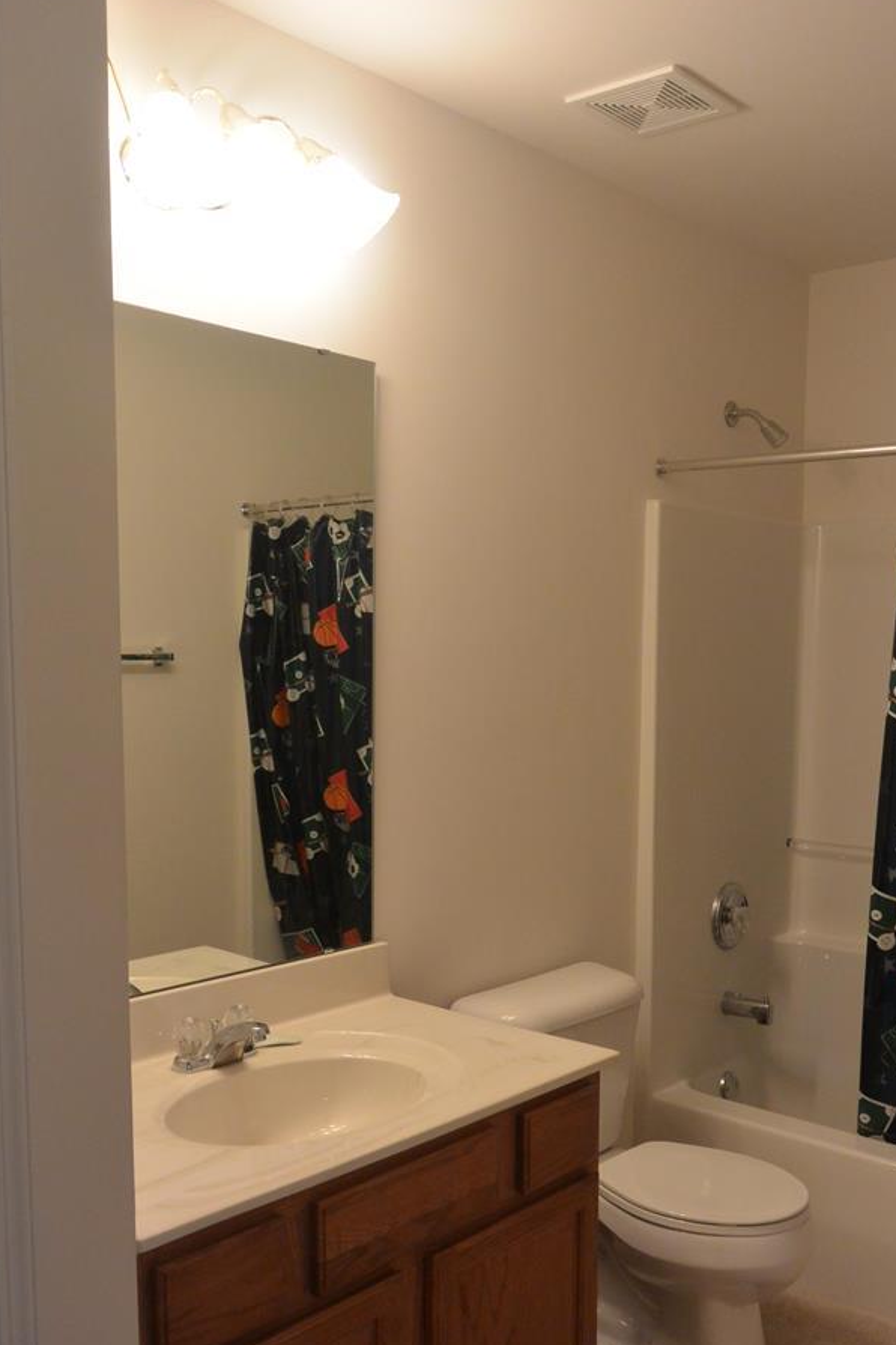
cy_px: 799
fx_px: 1269
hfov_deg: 38.9
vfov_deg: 55.4
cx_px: 463
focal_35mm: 34
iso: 400
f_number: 3.5
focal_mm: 10.7
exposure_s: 1/100
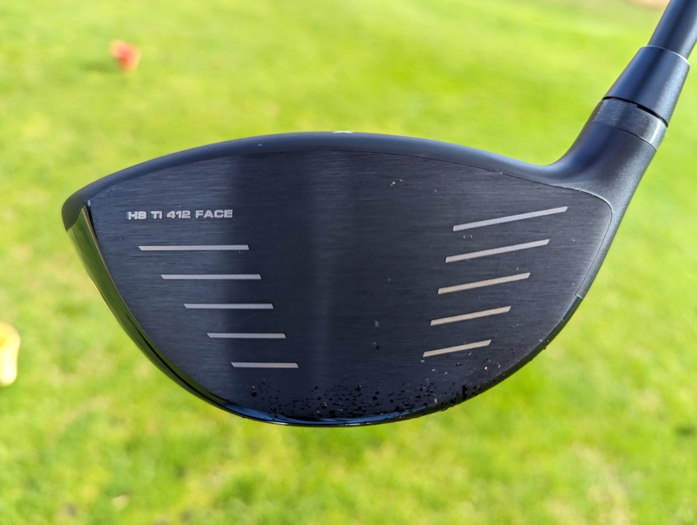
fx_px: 484
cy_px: 262
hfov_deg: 71.5
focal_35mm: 24
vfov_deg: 56.9
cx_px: 348
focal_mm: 6.81
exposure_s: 1/437
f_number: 1.85
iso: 35
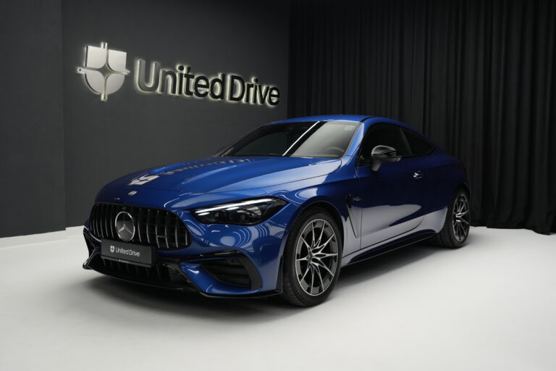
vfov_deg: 37.9
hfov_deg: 54.4
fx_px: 541
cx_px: 278
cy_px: 186
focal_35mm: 35
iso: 1000
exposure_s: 1/40
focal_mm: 35
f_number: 4.5
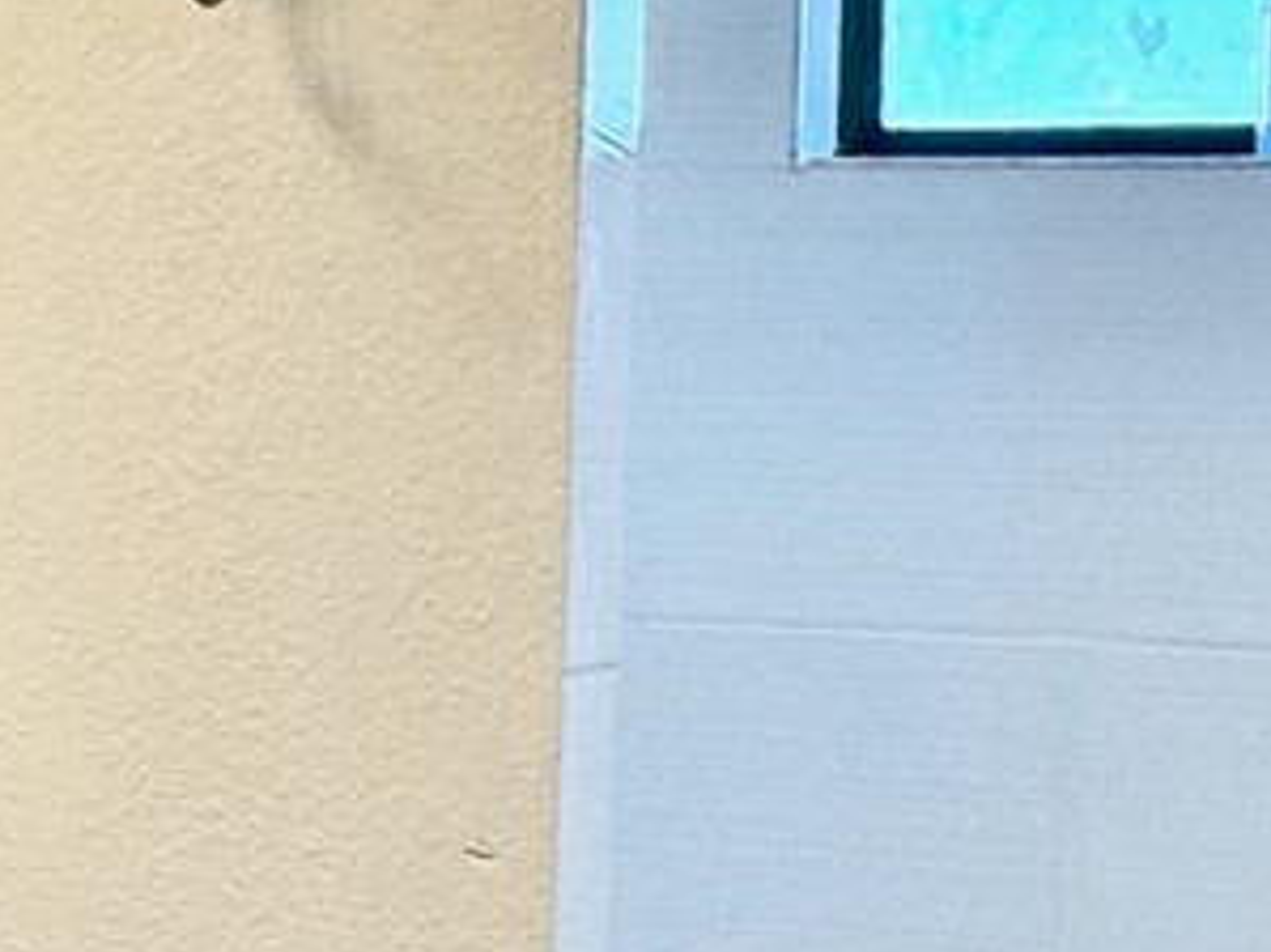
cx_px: -187
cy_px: 459
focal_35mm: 96
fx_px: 3523
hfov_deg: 19.4
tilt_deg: +1.0
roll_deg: -2.9
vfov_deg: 15.4
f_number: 2.2
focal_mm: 2.22
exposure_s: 1/120
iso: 64
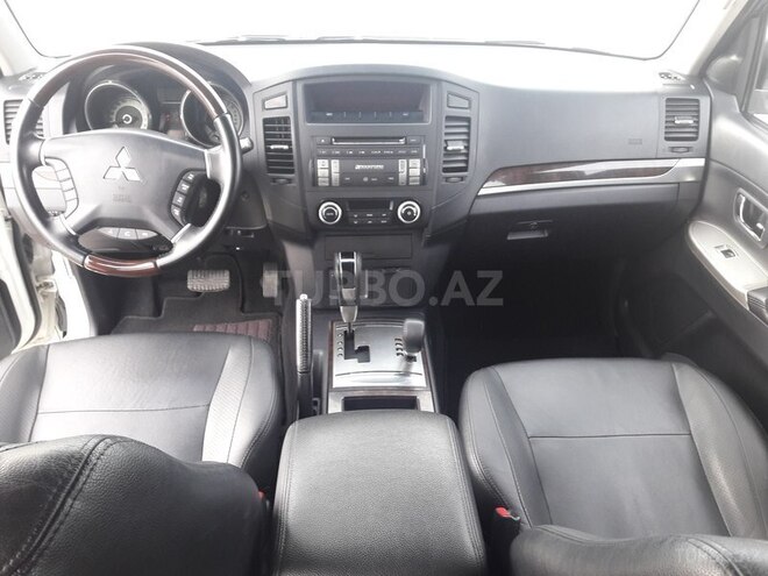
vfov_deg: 49.7
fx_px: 621
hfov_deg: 63.4
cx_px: 384
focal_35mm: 28
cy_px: 288
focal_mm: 3.7
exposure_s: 1/33
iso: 125
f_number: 1.9
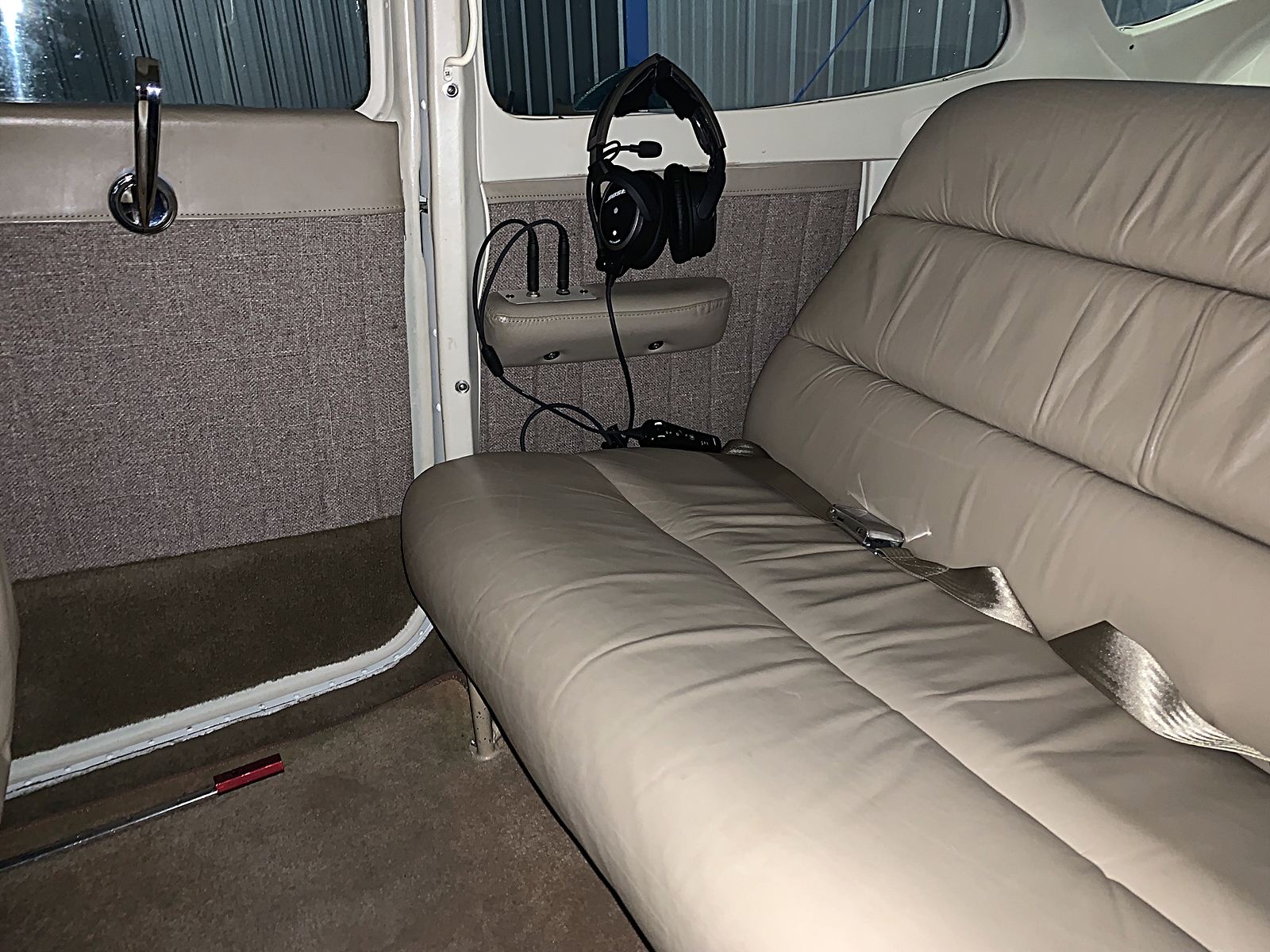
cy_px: 476
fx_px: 954
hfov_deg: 67.3
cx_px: 635
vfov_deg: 53.1
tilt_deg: -27.8
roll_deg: +1.3
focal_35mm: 26
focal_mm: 4.25
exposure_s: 1/14
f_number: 1.8
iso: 64
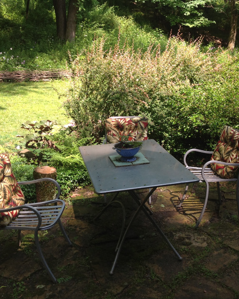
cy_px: 149
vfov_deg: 40.3
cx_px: 125
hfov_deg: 32.7
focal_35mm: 46
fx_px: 407
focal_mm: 4.28
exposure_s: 1/293
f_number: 2.4
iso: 80
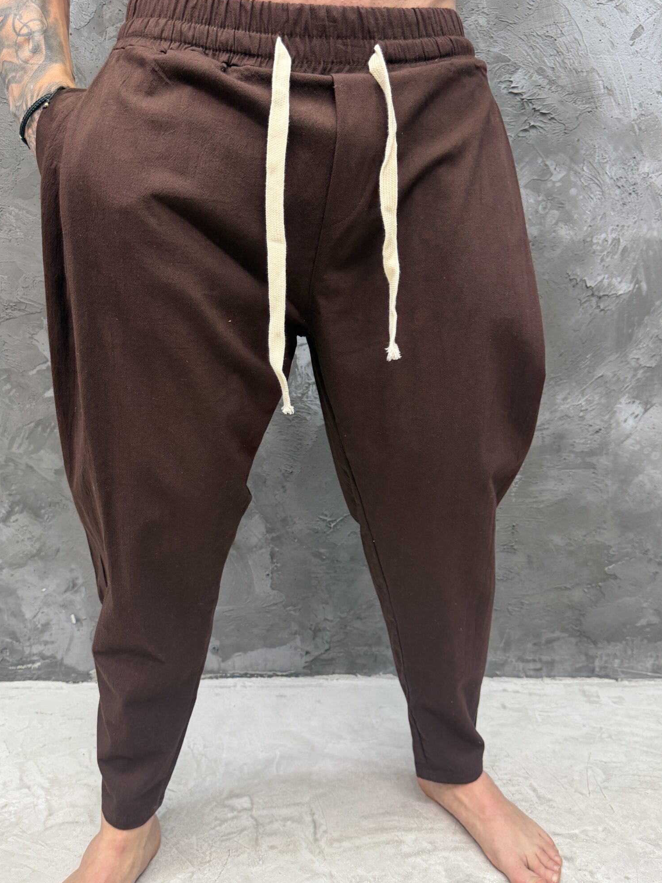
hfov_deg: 45.4
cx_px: 311
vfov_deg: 58.3
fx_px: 791
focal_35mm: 31
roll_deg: +0.1
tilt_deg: -18.1
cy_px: 459
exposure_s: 1/100
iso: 200
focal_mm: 6.76
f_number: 1.78
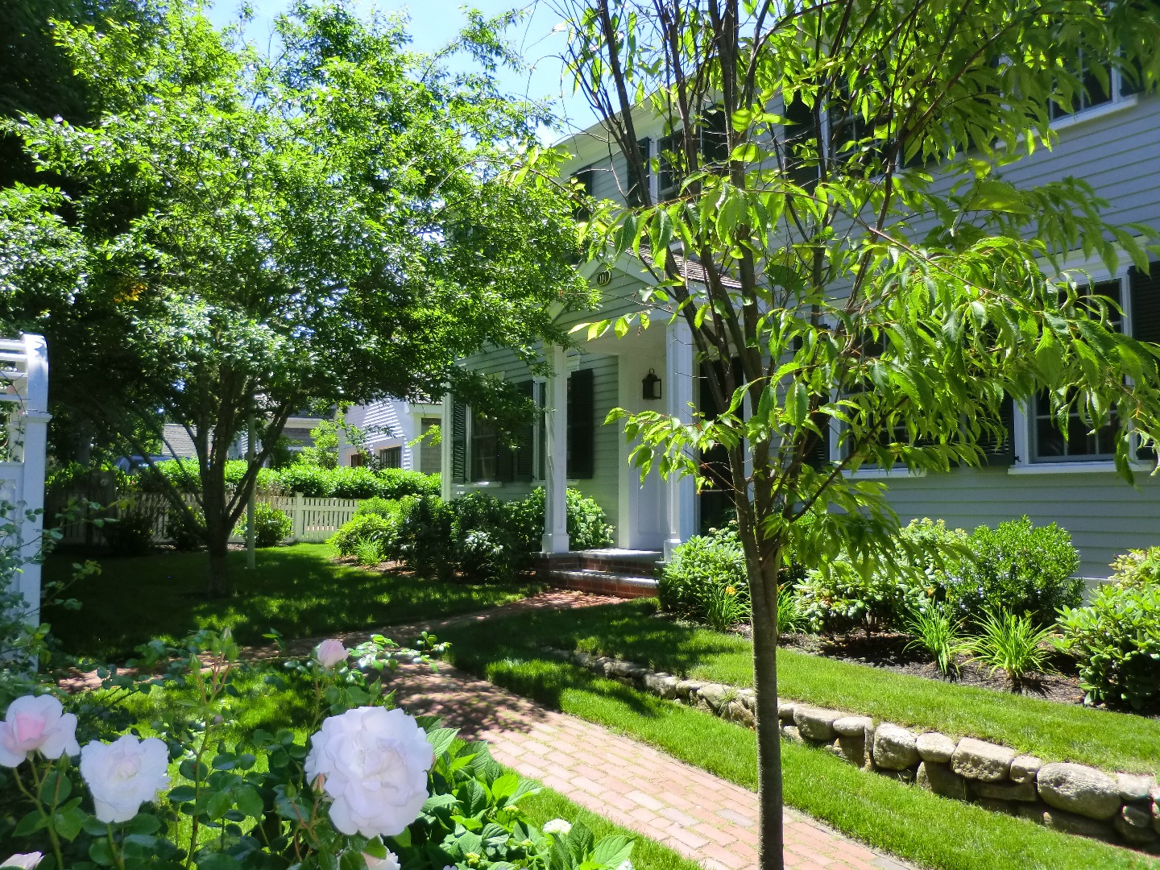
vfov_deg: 51.4
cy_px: 435
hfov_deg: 65.3
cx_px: 580
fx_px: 905
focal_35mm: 27
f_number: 3.2
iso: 50
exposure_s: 1/320
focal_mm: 4.9
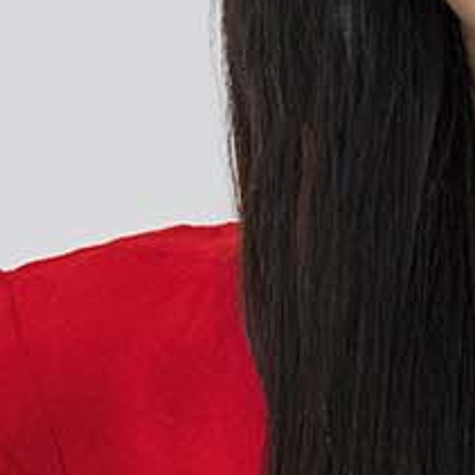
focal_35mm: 267
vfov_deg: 6.5
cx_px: 642
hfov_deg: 6.5
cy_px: 698
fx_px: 4145
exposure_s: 1/250
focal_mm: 46
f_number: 8
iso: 800
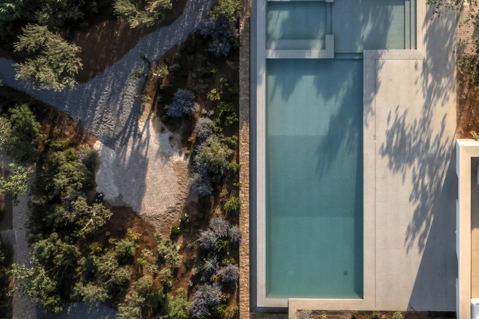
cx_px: 417
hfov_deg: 36.2
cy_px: 76
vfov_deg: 25.6
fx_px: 692
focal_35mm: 52
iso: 100
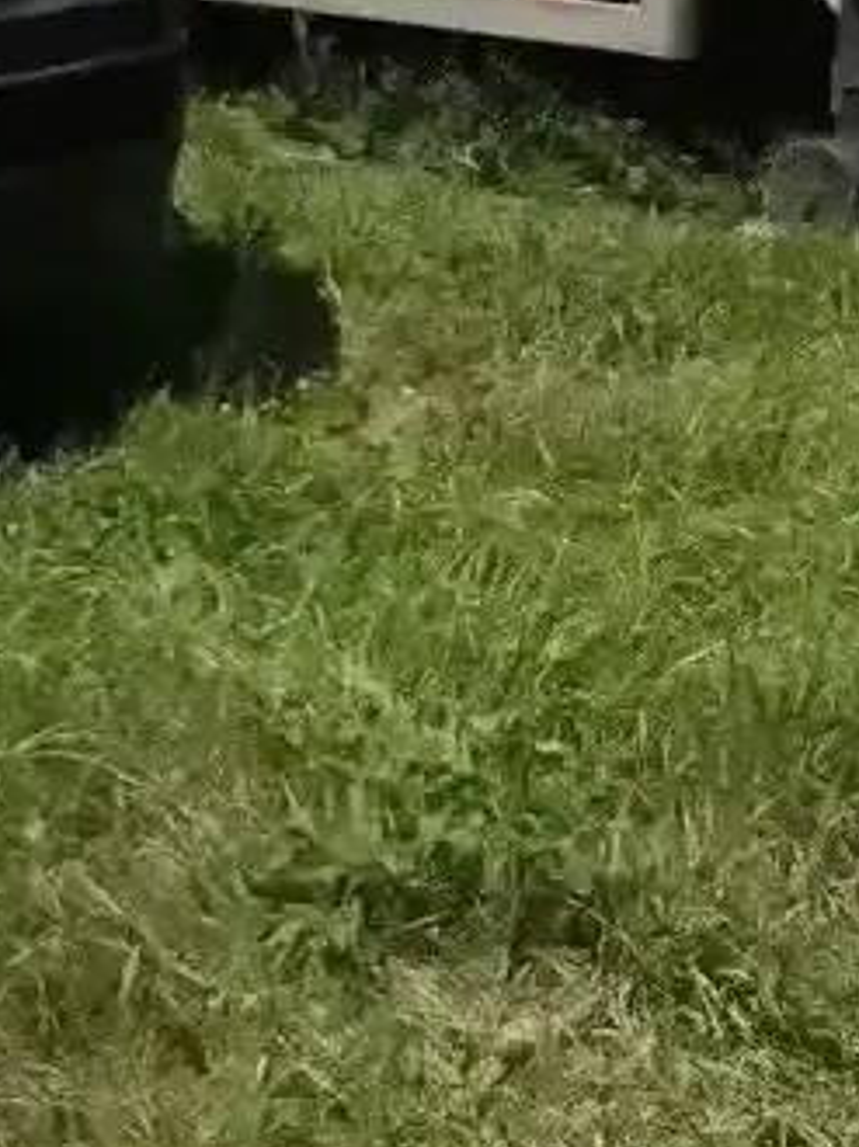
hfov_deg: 14.2
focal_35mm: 97
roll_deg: +0.6
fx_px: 3214
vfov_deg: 19.4
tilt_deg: -3.7
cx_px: -452
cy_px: -101
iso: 80
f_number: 1.78
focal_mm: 6.76
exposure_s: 1/8130
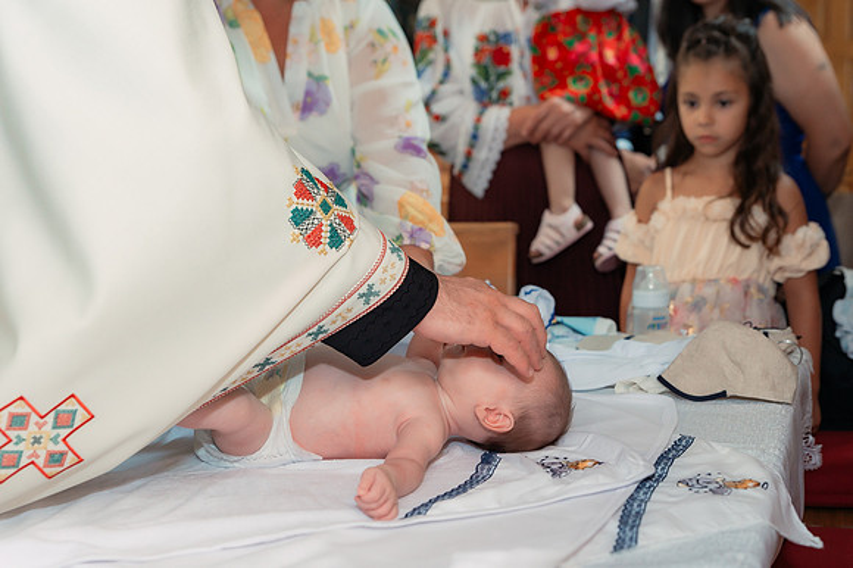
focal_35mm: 52
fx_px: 1239
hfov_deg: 37.9
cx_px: 496
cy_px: 330
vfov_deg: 25.8
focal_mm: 45
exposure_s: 1/250
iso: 2000
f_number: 3.5
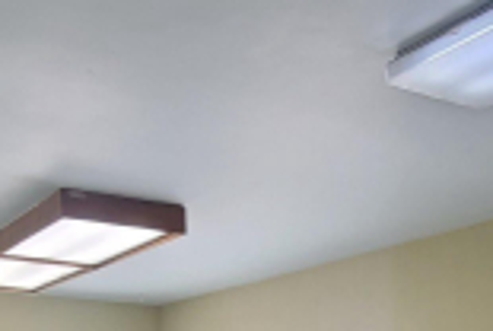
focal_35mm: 58
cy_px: 519
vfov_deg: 19.8
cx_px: 320
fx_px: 796
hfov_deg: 34.2
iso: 80
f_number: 2.2
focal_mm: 2.2
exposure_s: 1/60
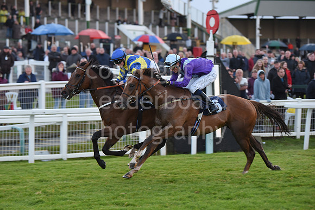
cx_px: 158
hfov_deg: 17.6
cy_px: 105
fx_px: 1015
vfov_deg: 11.8
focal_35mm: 116
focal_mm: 116
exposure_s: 1/800
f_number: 2.8
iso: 1250
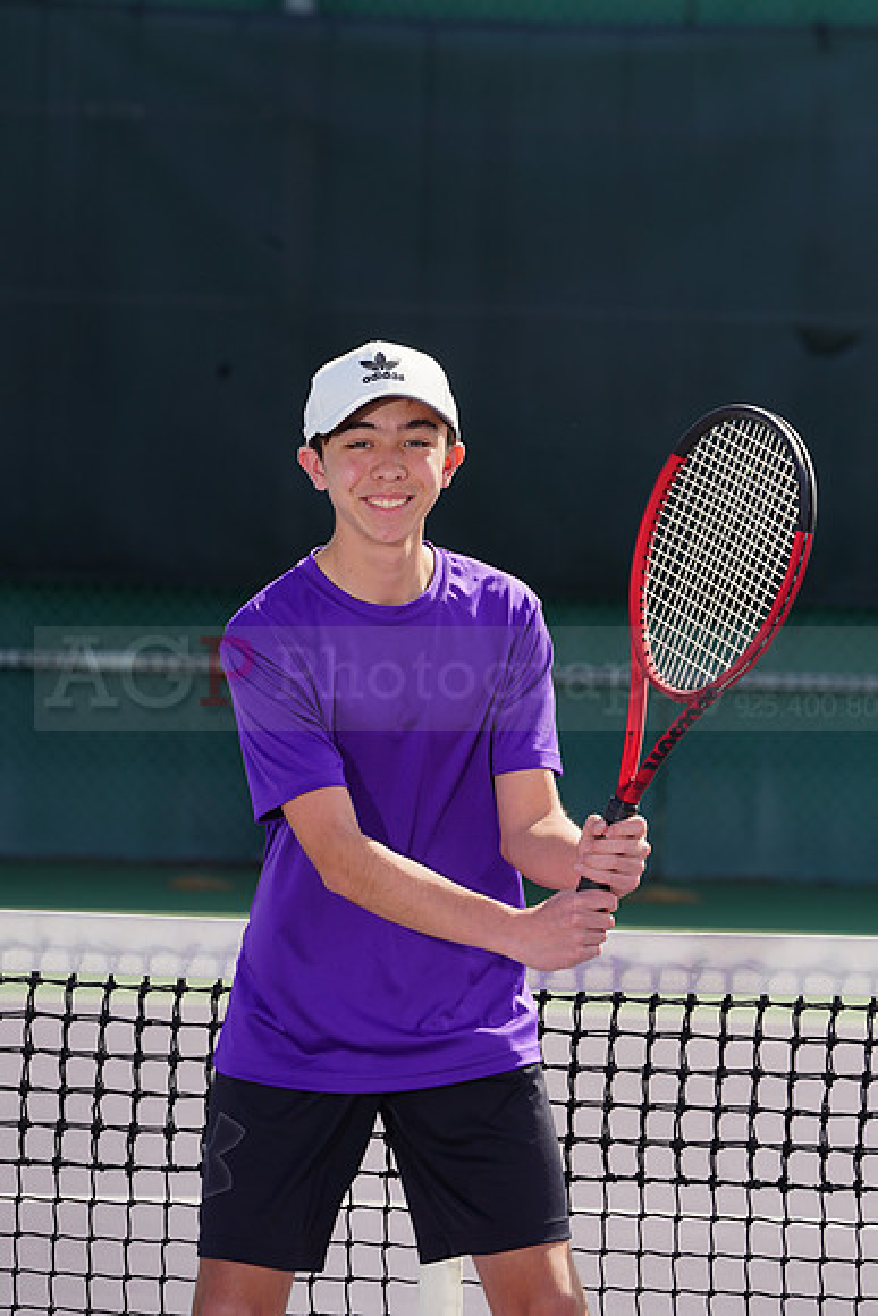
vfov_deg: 8.1
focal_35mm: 253
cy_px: 658
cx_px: 439
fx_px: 9249
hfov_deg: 5.4
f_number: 9
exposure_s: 1/200
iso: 100
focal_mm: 253
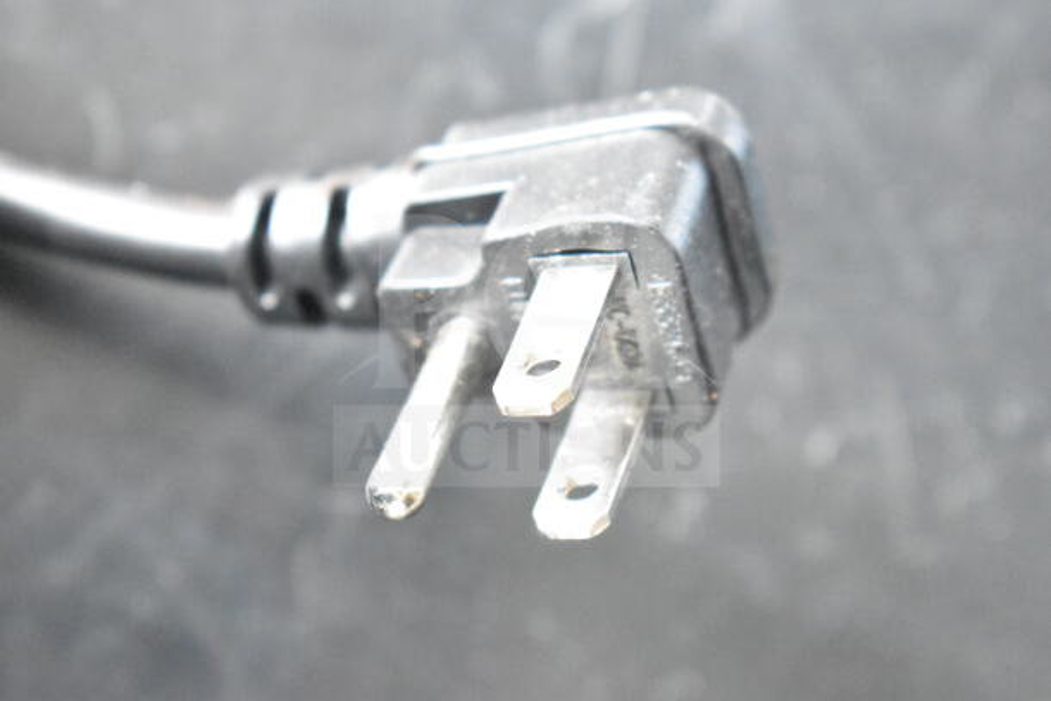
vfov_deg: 16.6
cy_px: 350
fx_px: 2409
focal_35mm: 82
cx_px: 526
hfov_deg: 24.6
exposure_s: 1/100
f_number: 5.6
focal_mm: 55
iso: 14400
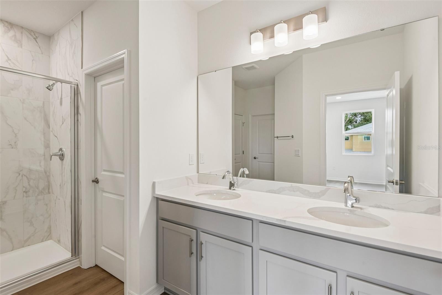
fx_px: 196
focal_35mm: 16
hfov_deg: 96.7
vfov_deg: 73.7
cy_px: 148
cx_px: 221
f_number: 8
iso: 400
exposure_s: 1/40
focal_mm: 16
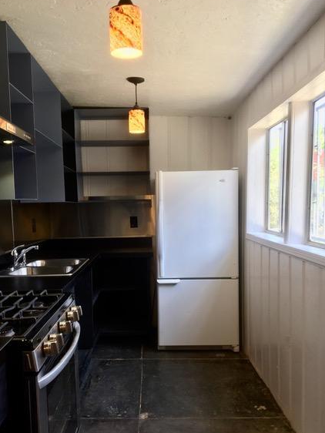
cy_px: 235
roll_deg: -0.2
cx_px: 147
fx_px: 413
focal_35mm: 33
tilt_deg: -4.7
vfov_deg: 55.3
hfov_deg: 42.9
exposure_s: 1/40
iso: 25
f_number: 2.2
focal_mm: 4.15
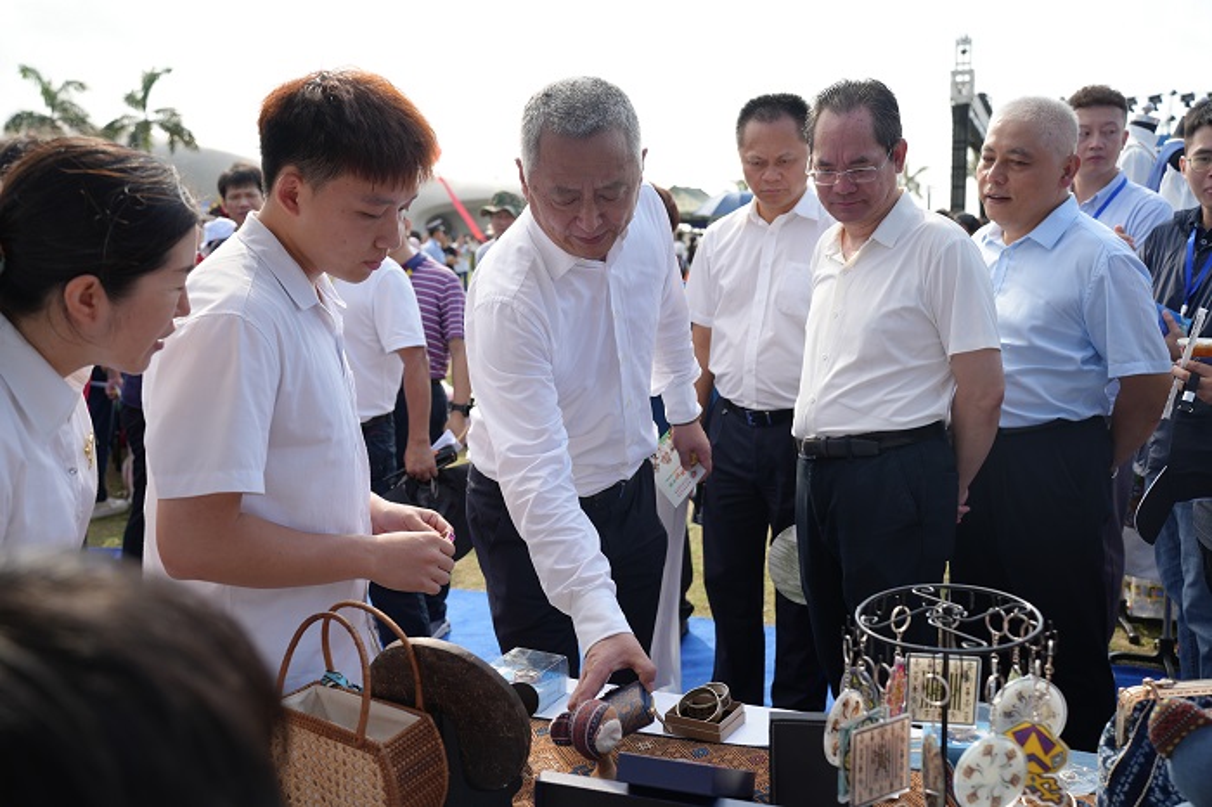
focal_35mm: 33
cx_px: 606
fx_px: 1110
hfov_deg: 57.2
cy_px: 404
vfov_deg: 39.9
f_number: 4.5
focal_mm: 33
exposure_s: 1/400
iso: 100
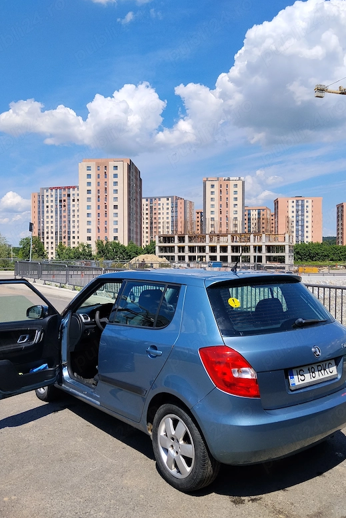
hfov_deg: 42.3
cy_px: 256
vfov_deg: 60.3
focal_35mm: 31
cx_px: 163
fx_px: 447
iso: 50
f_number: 1.8
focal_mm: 4.22
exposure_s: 1/2077
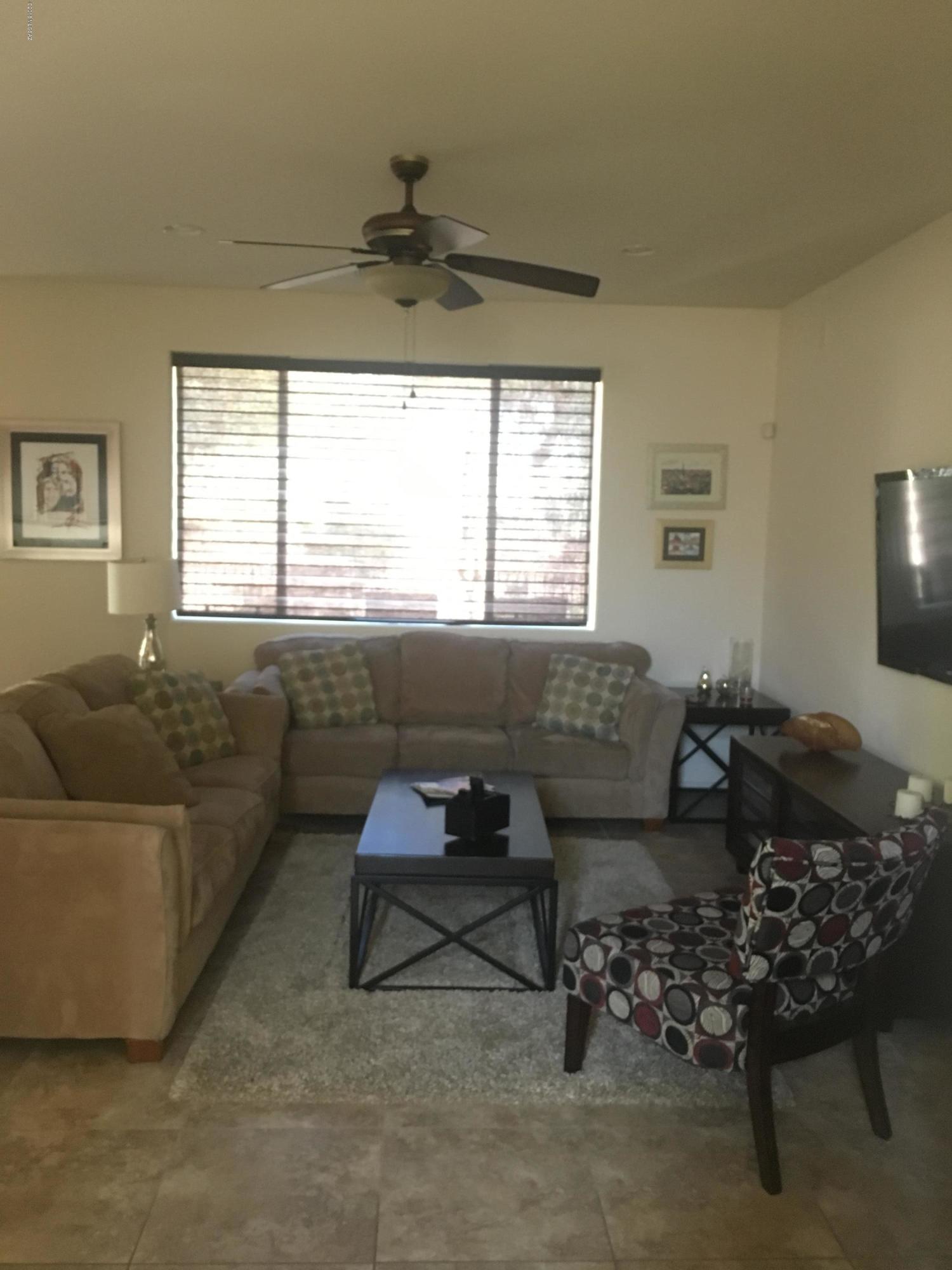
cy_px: 635
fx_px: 1063
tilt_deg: -4.8
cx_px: 476
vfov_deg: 61.7
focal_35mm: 29
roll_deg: -0.7
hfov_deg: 48.2
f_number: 2.2
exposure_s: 1/15
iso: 400
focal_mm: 4.15
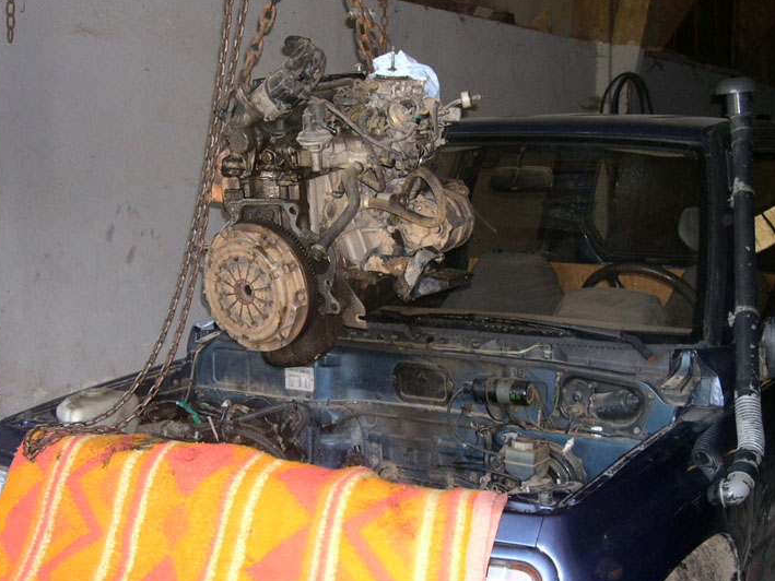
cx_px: 368
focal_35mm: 53
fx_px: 1187
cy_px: 304
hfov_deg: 36.2
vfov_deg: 27.5
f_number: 3.1
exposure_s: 1/60
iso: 242
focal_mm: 10.1
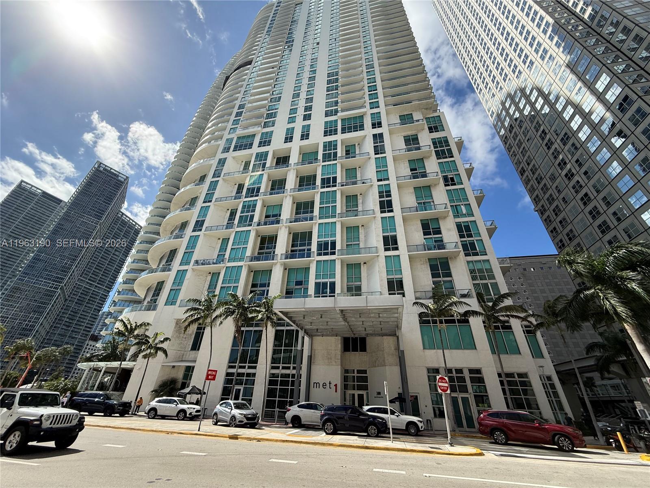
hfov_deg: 102.1
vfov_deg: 85.7
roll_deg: -1.0
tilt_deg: +31.0
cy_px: 244
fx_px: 263
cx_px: 325
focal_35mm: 14
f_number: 2.2
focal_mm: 2.22
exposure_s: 1/1497
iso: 50
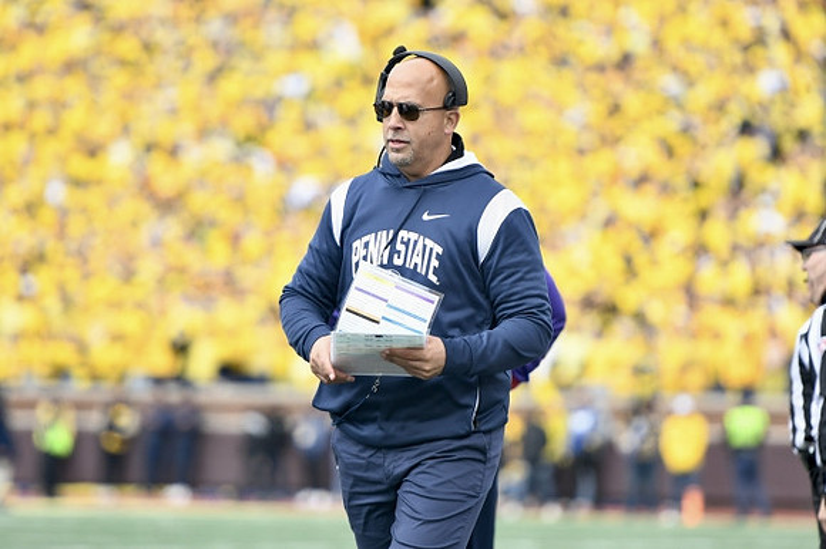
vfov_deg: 4.8
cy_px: 274
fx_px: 6535
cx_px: 413
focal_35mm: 285
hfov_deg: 7.2
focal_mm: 190
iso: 400
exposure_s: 1/1250
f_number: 2.8
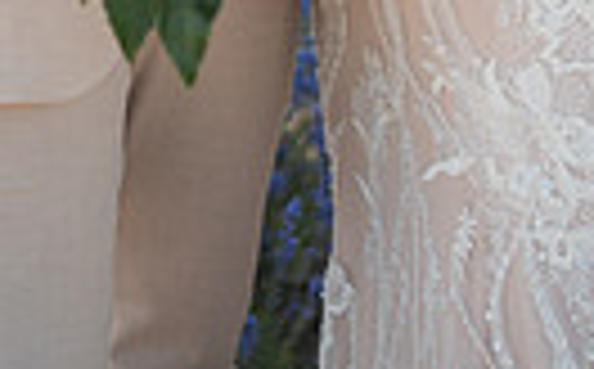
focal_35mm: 174
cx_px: 238
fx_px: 2812
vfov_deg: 7.0
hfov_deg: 12.1
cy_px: -608
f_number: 1.4
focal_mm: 50
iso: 125
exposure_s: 1/1600
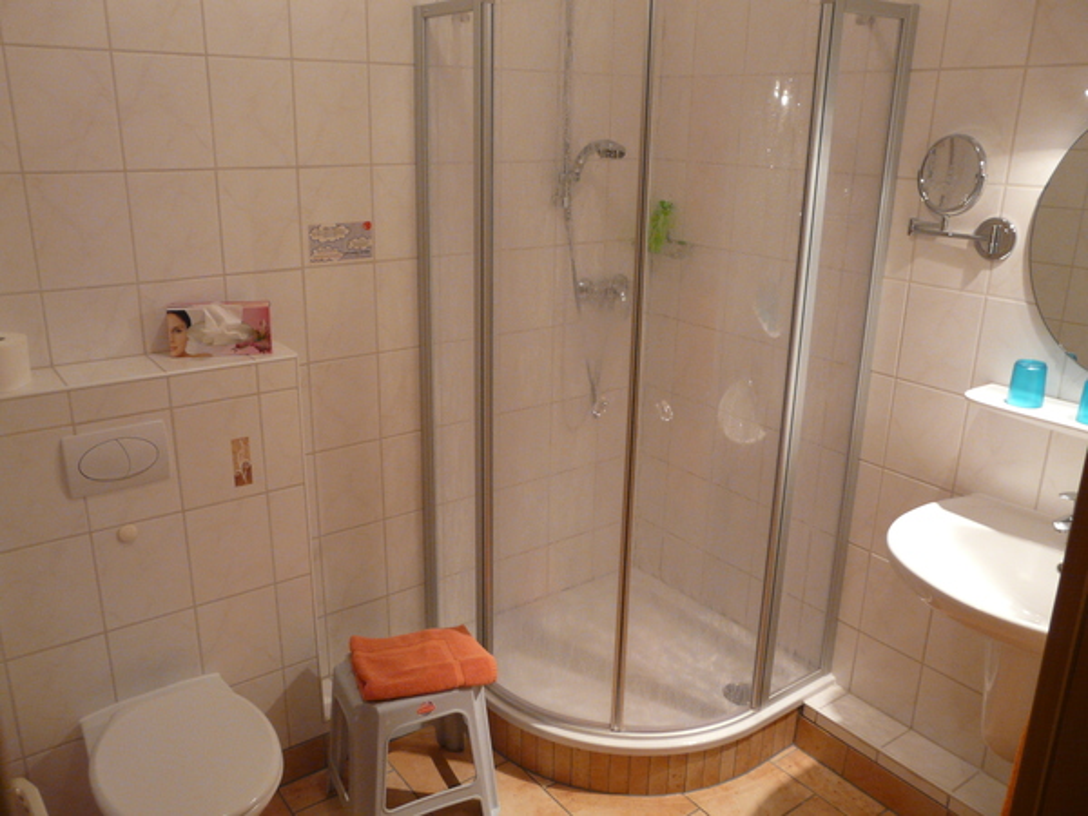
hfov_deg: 63.4
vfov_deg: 49.7
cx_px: 544
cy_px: 408
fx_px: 880
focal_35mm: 28
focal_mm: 4.6
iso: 200
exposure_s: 1/13
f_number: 2.8
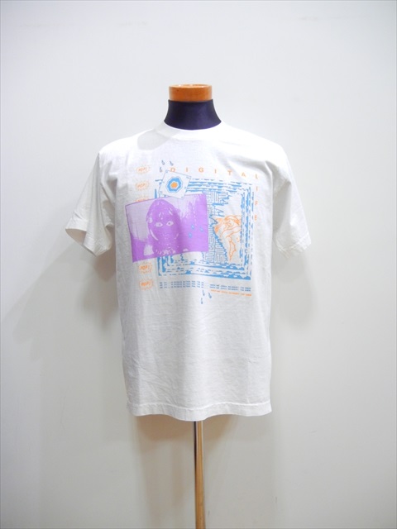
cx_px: 198
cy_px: 264
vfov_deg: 60.0
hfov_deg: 46.8
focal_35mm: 30
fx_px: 459
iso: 400
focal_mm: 5.4
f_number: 3.5
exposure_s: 1/35.5
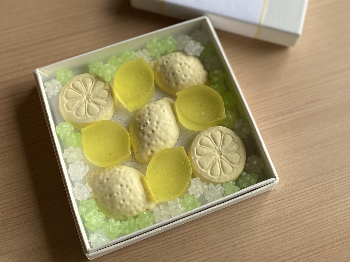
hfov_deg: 67.3
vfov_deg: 53.1
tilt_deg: -63.9
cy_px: 131
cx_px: 175
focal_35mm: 26
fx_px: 263
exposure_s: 1/178
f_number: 1.8
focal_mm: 4.25
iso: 32
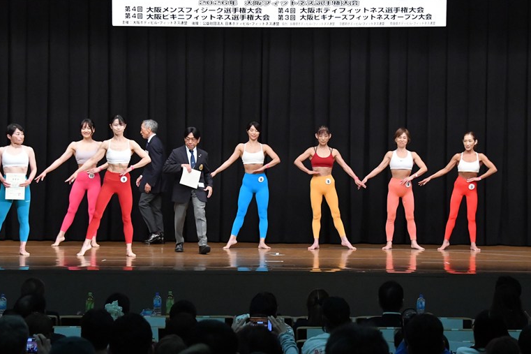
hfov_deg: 18.6
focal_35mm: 110
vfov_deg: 12.4
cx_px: 266
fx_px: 1622
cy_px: 177
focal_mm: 72
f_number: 5.6
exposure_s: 1/400
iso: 8000
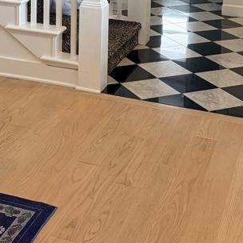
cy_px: -60
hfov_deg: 22.3
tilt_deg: -9.0
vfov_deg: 20.8
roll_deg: -1.9
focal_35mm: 77
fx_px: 612
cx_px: 64
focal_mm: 5.96
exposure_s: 1/120
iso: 125
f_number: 1.6
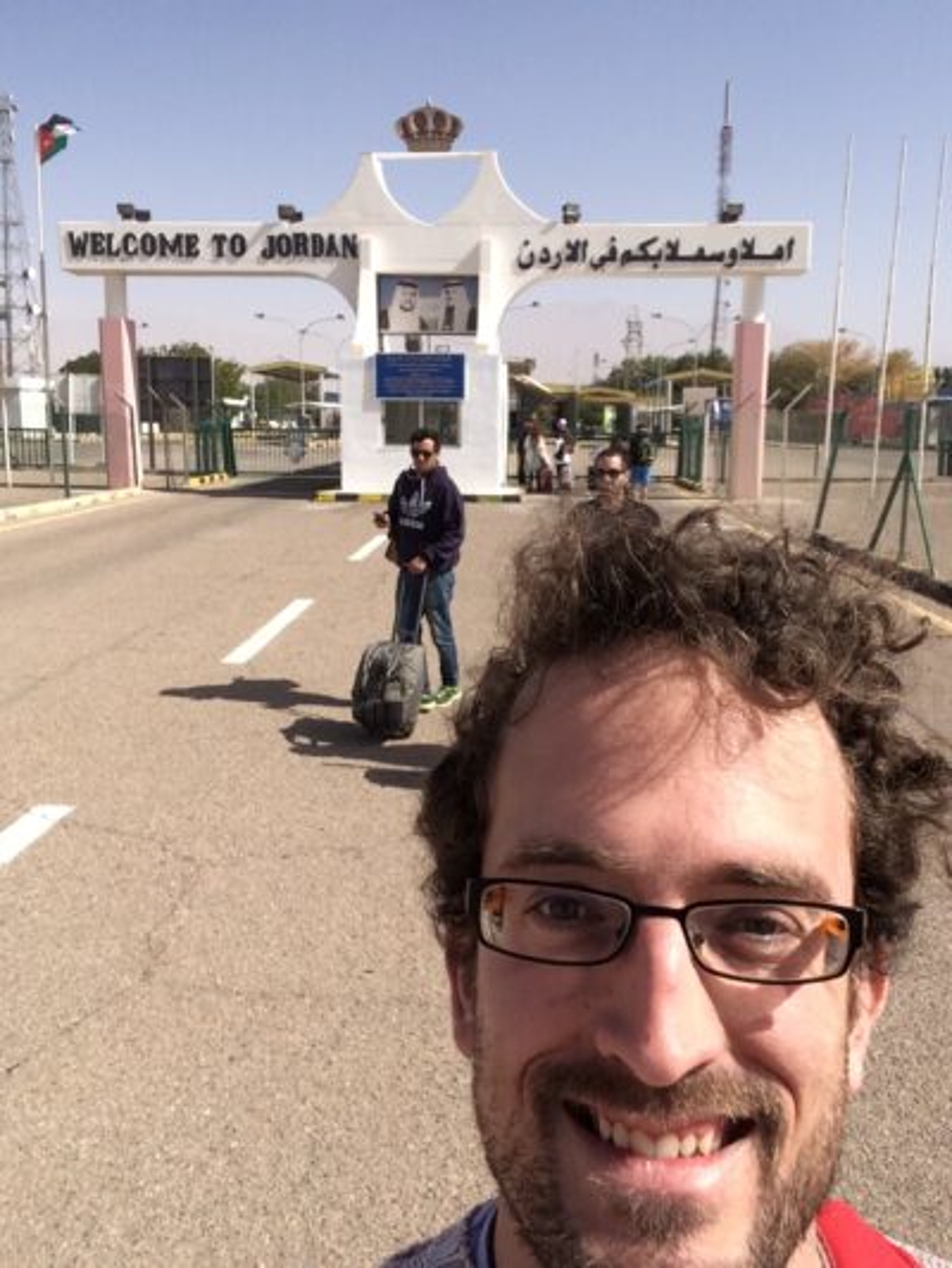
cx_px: 476
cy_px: 634
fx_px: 1210
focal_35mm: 33
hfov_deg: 43.0
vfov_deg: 55.3
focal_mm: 2.15
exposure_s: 1/1887
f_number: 2.4
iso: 50
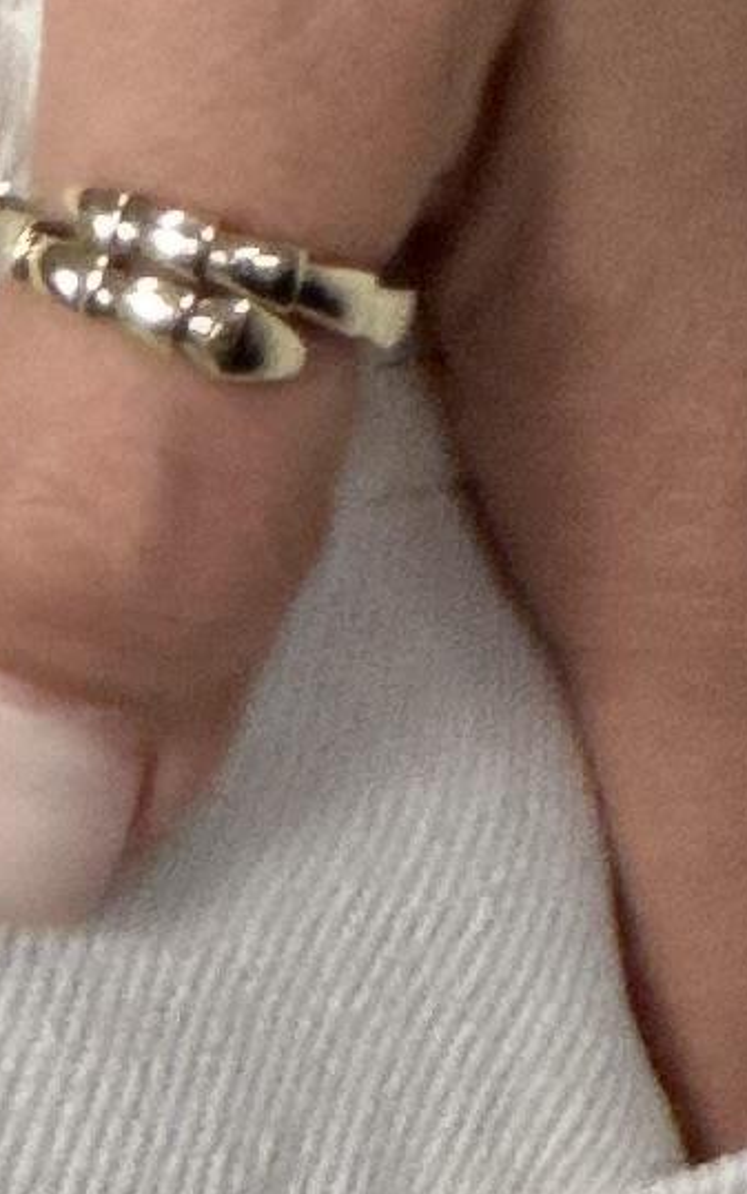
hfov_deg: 2.1
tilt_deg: -24.8
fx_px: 19897
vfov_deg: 3.4
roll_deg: +0.2
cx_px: -782
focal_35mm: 611
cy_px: 2917
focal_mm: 9
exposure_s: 1/100
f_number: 2.8
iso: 160
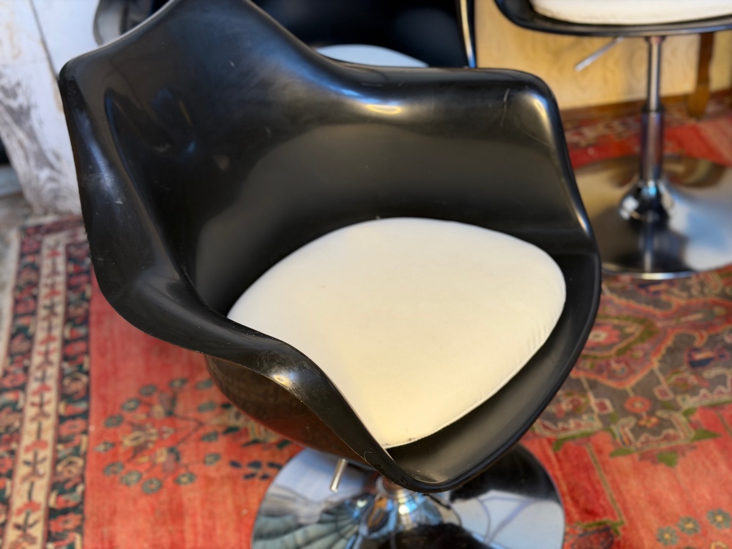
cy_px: 274
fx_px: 1015
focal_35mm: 48
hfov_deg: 39.7
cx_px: 366
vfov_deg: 30.3
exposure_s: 1/50
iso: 80
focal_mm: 6.76
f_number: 1.78
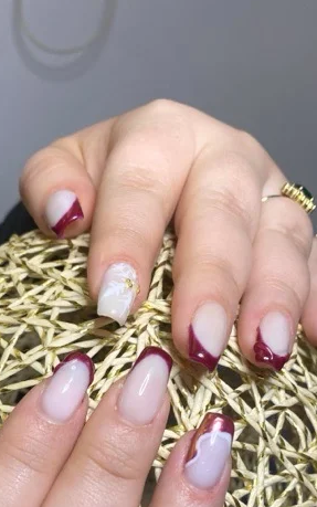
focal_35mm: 48
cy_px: 433
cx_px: 96
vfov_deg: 39.5
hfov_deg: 26.7
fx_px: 663
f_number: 1.8
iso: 125
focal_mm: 4.25
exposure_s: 1/109
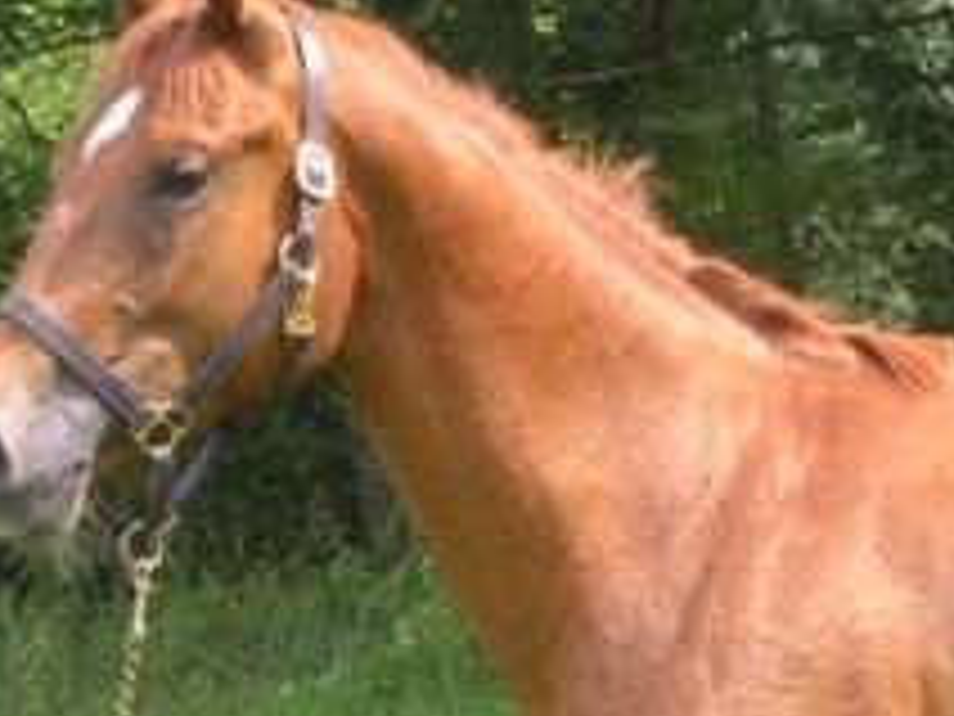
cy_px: 860
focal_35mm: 245
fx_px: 6752
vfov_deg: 6.0
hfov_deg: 8.0
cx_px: 963
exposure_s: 1/114
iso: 119
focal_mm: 14.2
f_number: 4.8
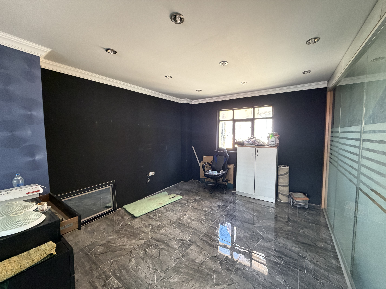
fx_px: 156
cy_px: 144
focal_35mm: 14
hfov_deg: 102.1
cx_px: 193
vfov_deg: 85.7
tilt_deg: -4.2
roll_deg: +0.6
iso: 400
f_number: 2.2
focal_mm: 2.22
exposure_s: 1/60
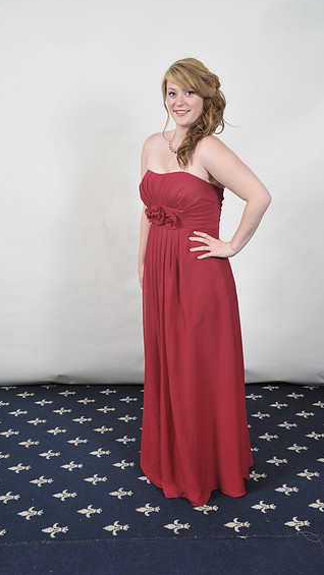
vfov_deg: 47.3
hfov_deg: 27.7
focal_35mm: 43
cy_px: 281
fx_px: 656
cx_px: 177
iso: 1000
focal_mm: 40
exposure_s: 1/160
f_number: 7.1
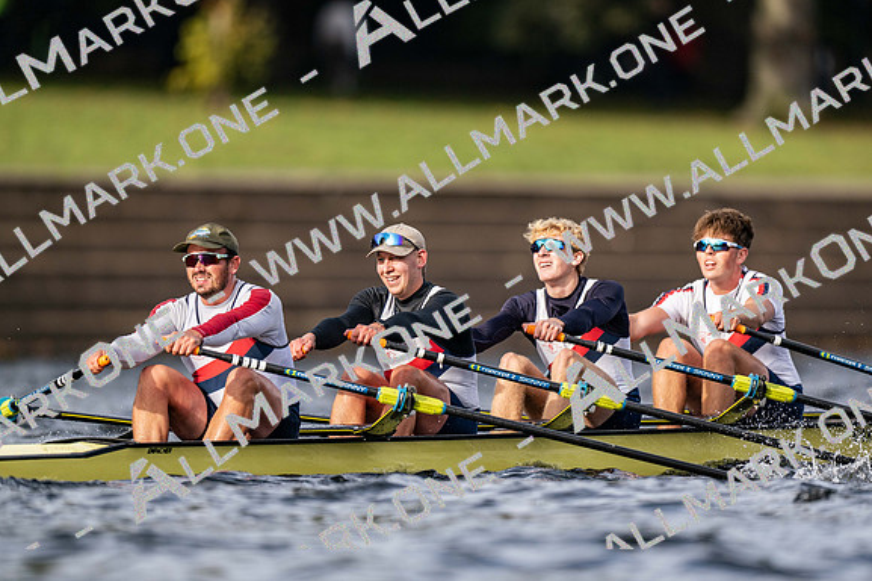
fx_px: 14621
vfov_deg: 2.3
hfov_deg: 3.4
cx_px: 437
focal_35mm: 604
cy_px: 290
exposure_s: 1/2500
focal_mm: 600
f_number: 4
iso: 400
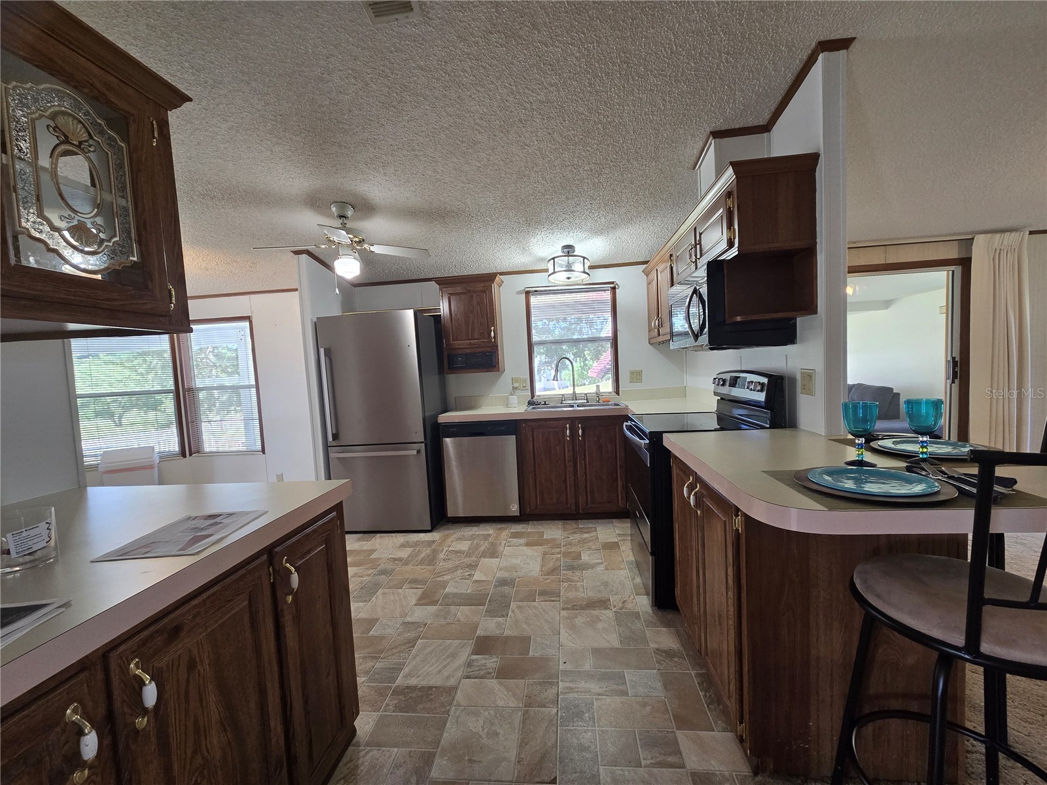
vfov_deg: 89.9
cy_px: 392
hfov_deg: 106.2
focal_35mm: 13
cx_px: 524
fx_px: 393
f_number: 2.2
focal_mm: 2.2
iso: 200
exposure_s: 1/60
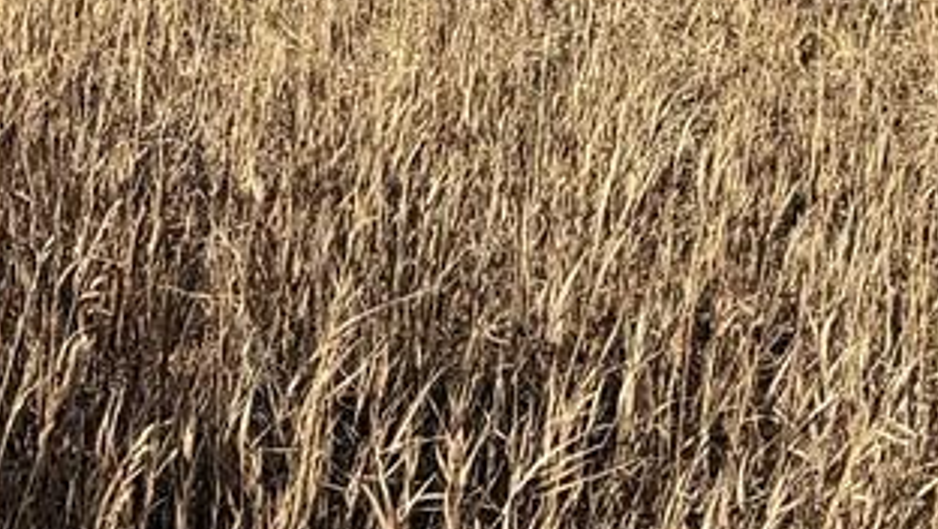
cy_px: -553
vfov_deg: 8.6
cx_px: -719
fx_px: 3335
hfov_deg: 14.3
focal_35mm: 134
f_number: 1.78
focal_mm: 6.76
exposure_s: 1/2703
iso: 80
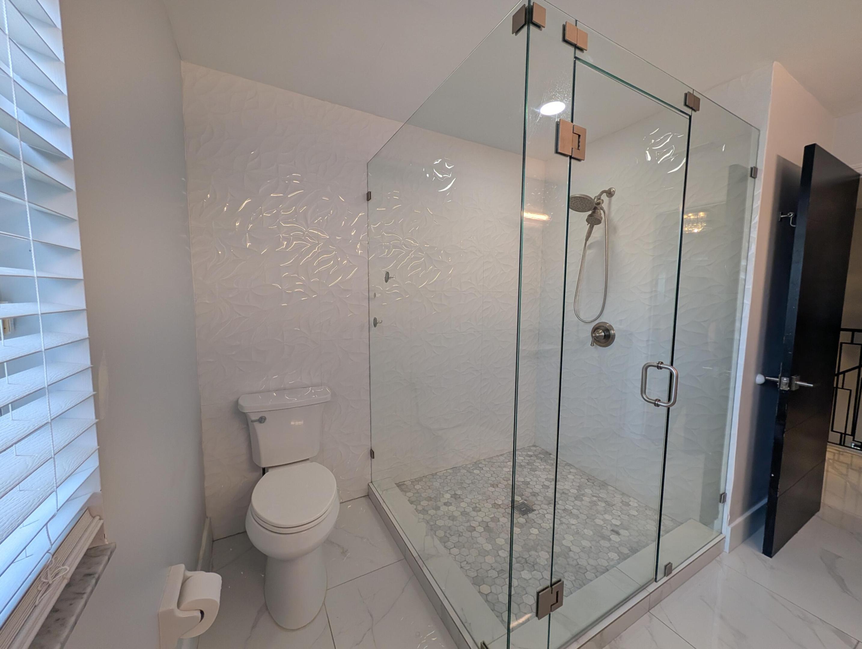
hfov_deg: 110.5
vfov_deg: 94.6
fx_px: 299
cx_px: 431
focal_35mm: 12
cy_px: 324
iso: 49
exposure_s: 1/311
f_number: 1.7
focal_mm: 2.02
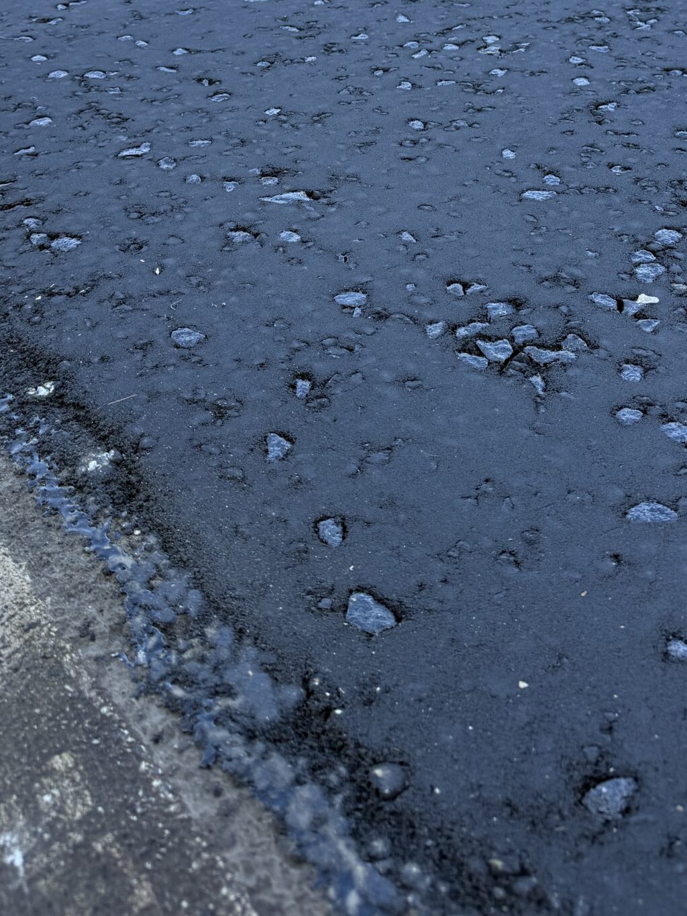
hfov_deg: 32.2
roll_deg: +3.3
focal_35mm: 45
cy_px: 95
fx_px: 1191
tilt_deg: -21.2
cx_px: 366
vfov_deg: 39.1
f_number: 1.78
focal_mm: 6.76
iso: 100
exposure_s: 1/1174
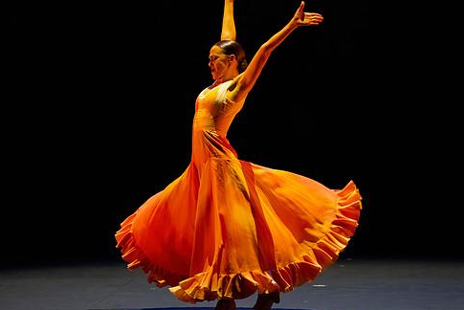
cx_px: 203
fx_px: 6164
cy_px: 140
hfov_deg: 4.3
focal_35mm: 478
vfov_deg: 2.9
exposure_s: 1/400
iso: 16000
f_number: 7.1
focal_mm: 400
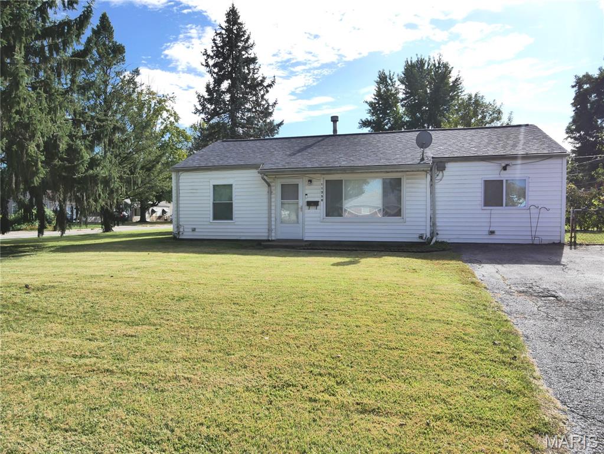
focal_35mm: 20
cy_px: 227
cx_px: 302
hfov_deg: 81.7
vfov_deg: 66.0
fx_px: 349
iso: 800
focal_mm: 10
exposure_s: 1/200
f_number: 6.3
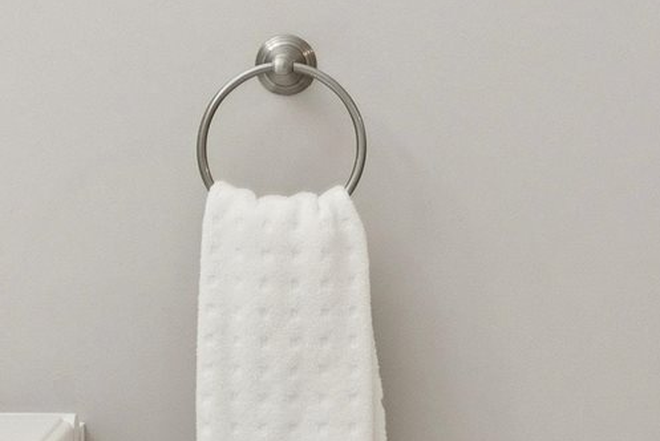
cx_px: 499
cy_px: 50
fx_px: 1926
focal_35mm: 105
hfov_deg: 19.3
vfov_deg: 13.0
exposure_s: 1/20
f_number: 8
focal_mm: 17
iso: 640
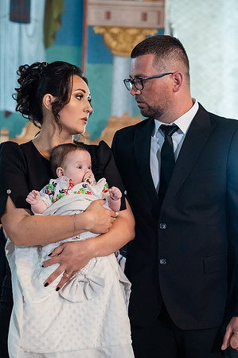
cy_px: 179
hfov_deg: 16.0
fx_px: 845
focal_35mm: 85
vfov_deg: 23.9
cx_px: 119
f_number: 4
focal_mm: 85
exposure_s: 1/200
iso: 14400
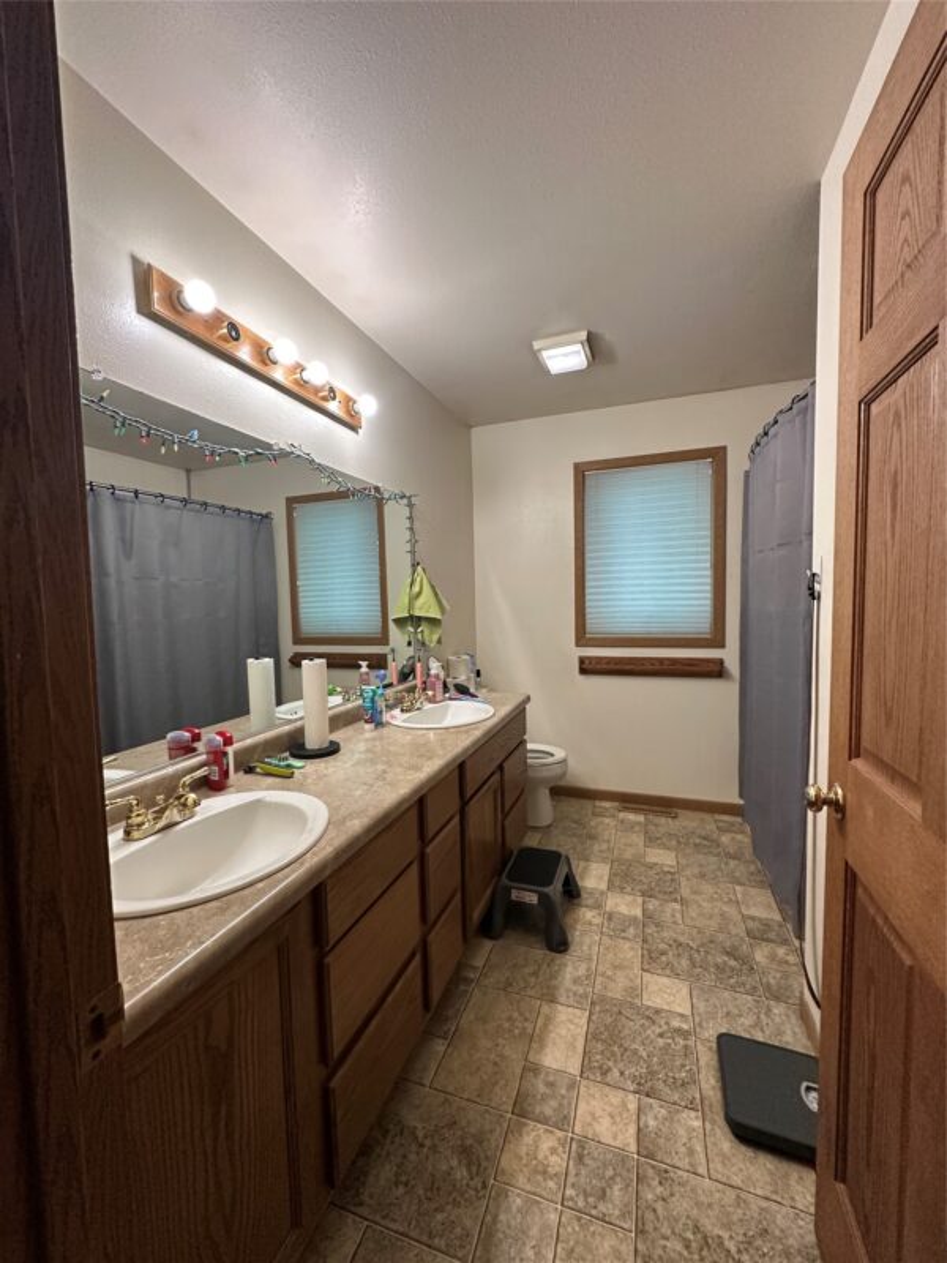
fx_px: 511
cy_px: 632
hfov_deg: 85.7
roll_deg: +0.9
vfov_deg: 102.1
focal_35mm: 14
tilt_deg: -1.3
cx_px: 474
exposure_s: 1/120
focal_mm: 2.22
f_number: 2.2
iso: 250
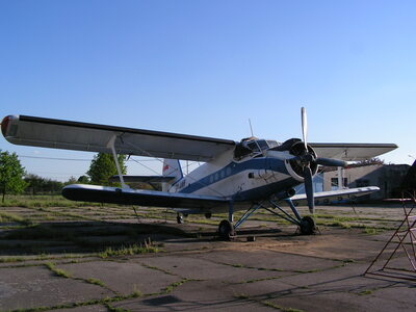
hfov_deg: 51.4
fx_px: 433
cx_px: 208
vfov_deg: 39.7
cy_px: 156
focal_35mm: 36
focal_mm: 6
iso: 64
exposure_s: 1/400
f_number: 4.8
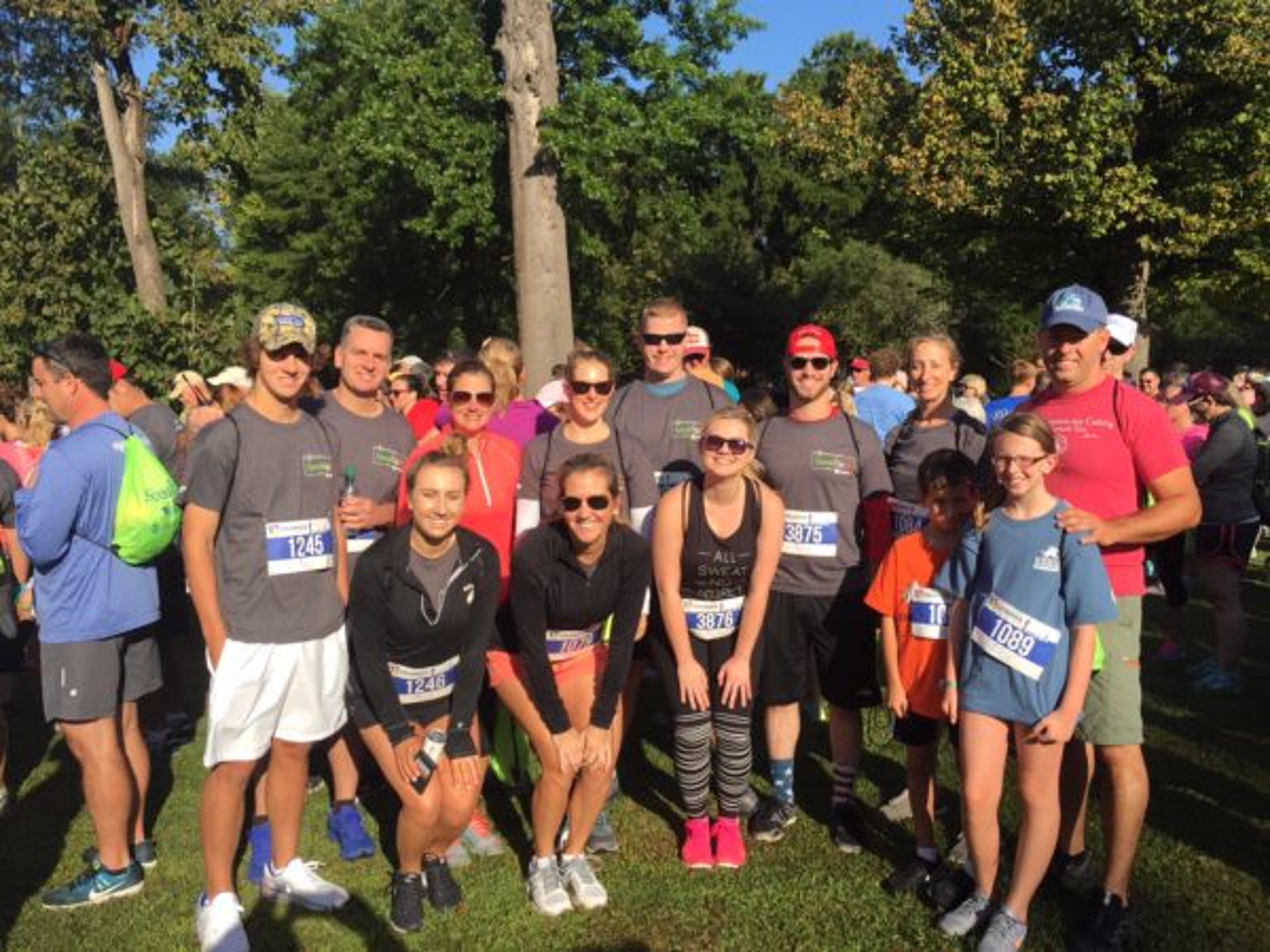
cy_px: 476
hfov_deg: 61.7
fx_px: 1064
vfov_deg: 48.2
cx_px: 635
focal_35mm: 29
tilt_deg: -4.8
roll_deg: -1.1
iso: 32
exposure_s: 1/1582
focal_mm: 4.15
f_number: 2.2
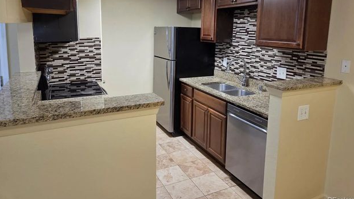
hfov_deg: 71.9
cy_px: 67
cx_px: 181
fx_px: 244
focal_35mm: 26
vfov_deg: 43.8
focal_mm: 5.4
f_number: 1.8
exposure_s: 1/120
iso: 250
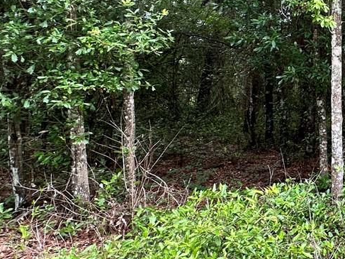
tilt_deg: +3.9
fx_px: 458
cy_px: 60
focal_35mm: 46
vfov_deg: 30.9
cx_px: 497
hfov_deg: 29.0
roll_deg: +0.2
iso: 50
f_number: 2.2
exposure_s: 1/99
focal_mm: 2.22
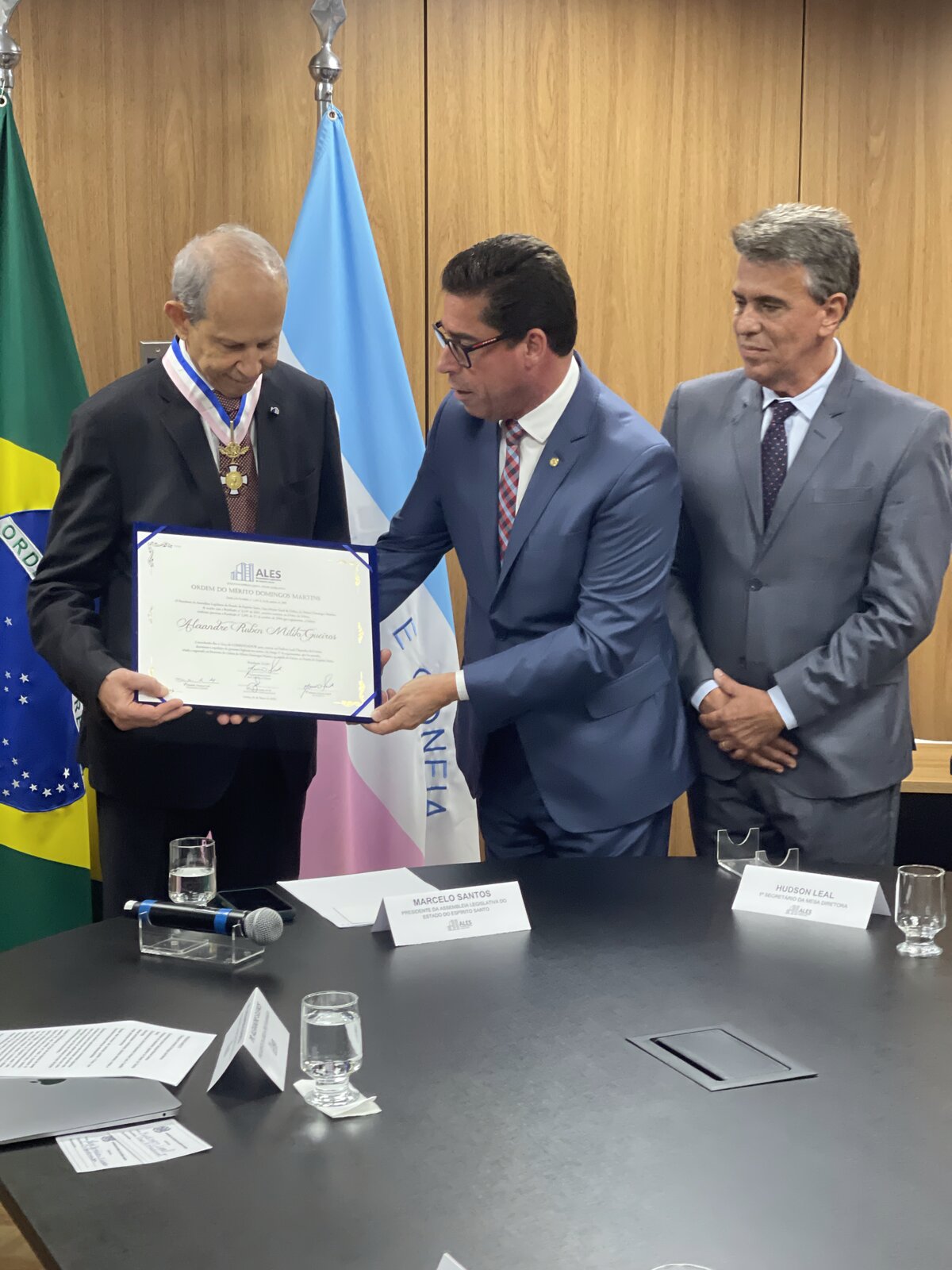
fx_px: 2347
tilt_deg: -7.4
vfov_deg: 30.3
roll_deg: +0.3
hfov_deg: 22.9
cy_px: 635
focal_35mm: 64
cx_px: 476
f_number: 2.2
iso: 320
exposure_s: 1/60
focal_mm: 7.5
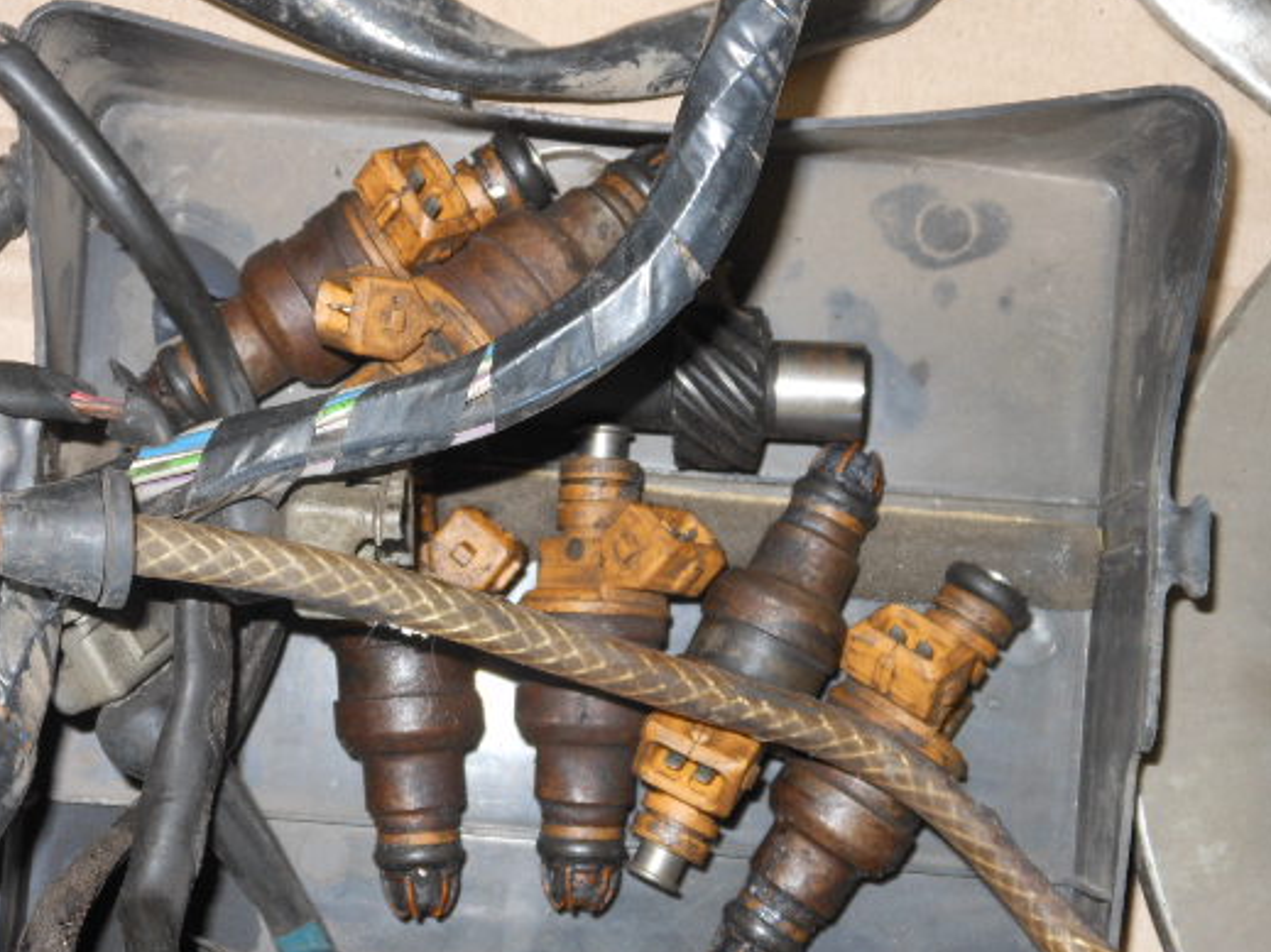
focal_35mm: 53
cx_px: 541
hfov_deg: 36.1
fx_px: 1946
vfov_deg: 27.5
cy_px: 570
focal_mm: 7.7
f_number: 3.8
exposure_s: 1/30
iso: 100
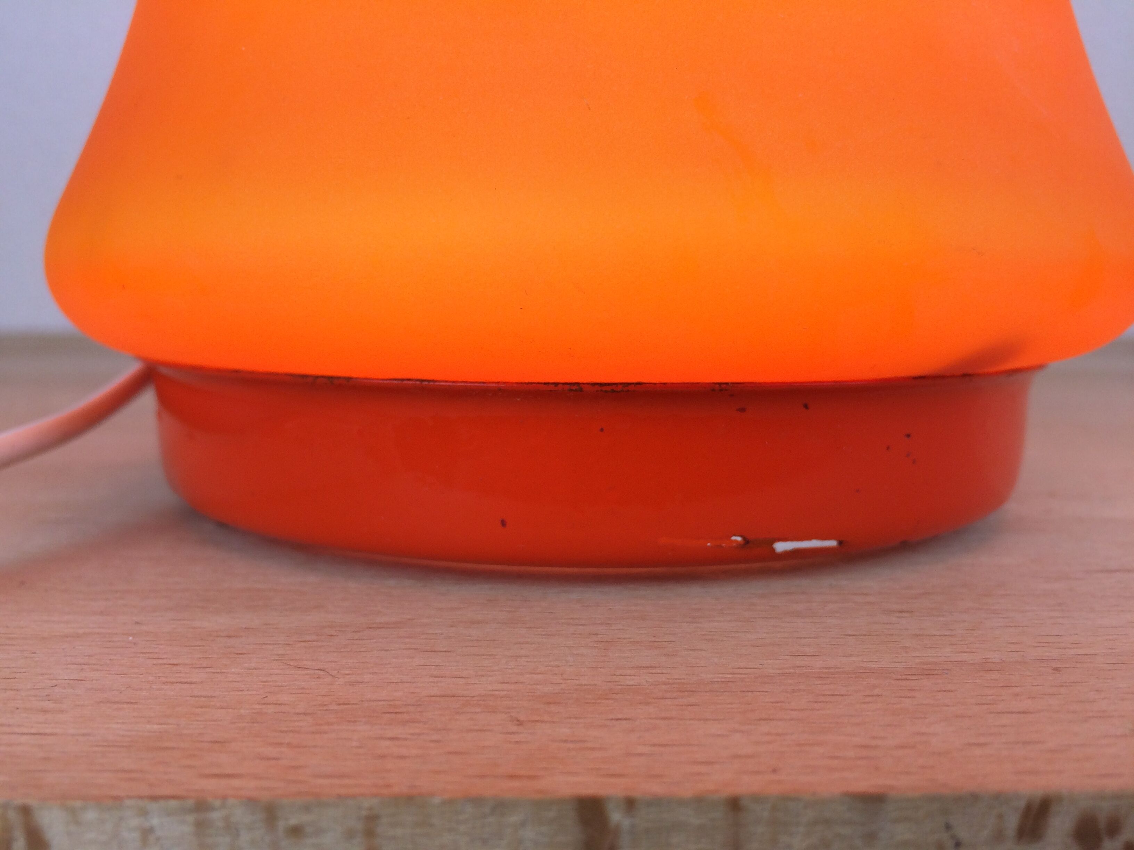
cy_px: 425
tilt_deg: -6.9
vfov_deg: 48.2
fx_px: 950
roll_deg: -0.5
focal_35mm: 29
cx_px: 567
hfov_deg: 61.7
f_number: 2.2
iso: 64
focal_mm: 4.15
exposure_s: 1/100
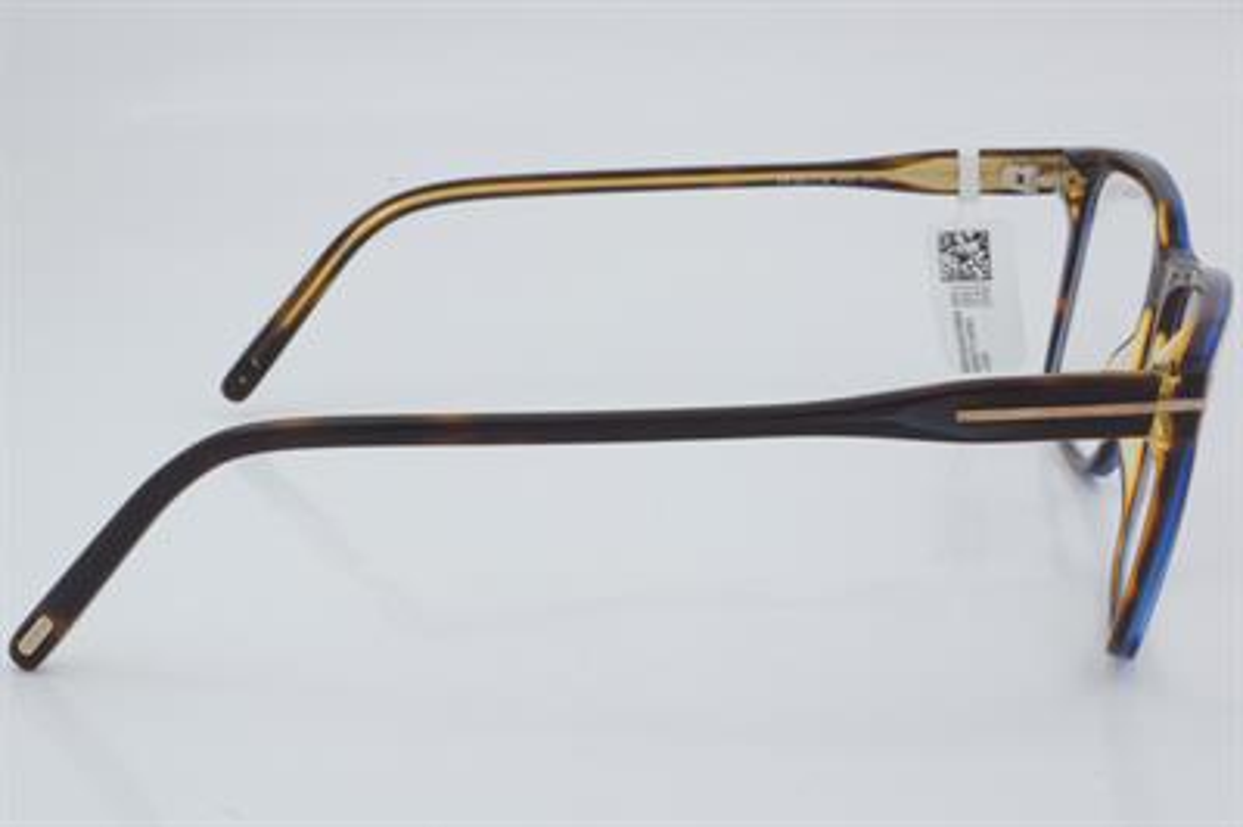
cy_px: 414
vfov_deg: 18.2
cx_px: 622
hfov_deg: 27.0
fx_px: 2587
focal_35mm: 75
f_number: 32
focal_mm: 50
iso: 100
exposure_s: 1/3
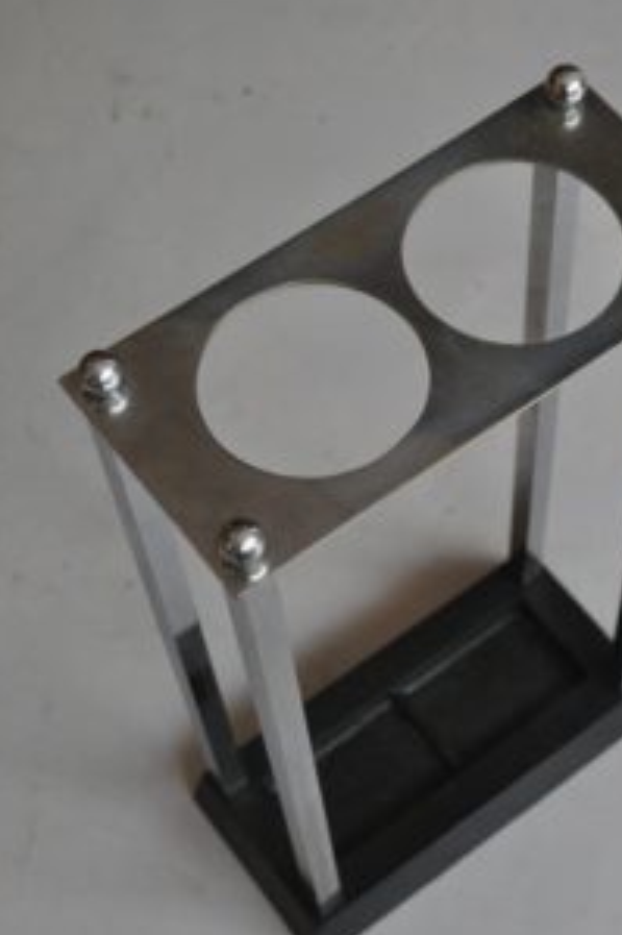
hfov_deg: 19.9
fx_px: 1764
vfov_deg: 29.6
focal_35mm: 68
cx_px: 431
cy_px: 557
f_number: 4.8
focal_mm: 30
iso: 400
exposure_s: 1/100
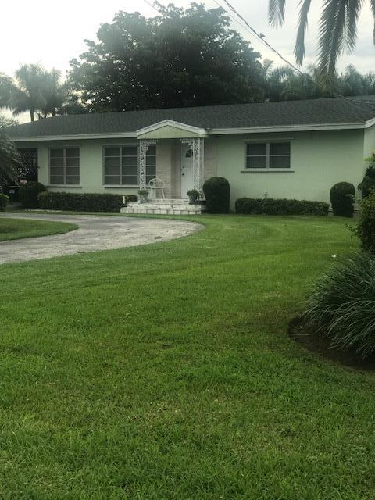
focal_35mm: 57
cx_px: 188
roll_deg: -0.5
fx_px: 823
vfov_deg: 33.8
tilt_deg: -4.4
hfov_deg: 25.7
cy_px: 250
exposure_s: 1/368
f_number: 2.8
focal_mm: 6.6
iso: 20
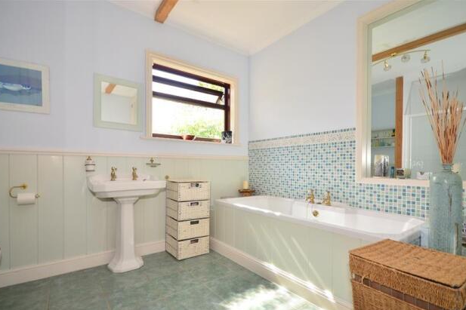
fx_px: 227
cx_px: 225
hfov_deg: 91.5
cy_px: 164
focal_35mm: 18
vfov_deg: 68.7
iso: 200
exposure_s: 1/80
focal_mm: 11
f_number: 5
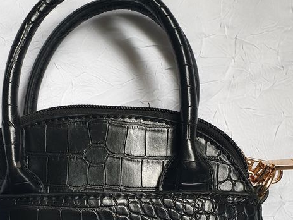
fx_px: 474
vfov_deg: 25.5
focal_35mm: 56
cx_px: 105
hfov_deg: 34.1
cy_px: 185
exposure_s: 1/25
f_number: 2.4
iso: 250
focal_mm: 4.3
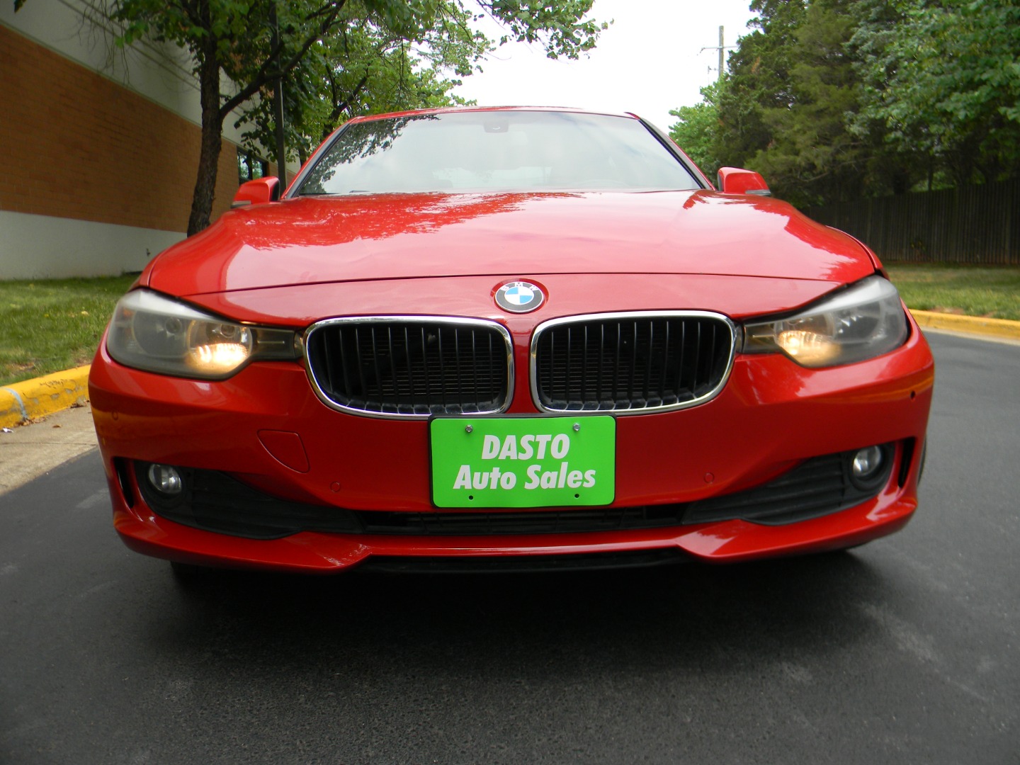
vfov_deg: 49.7
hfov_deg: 63.4
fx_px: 825
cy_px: 382
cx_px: 510
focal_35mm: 28
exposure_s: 1/443
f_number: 3.5
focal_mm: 5
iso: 80
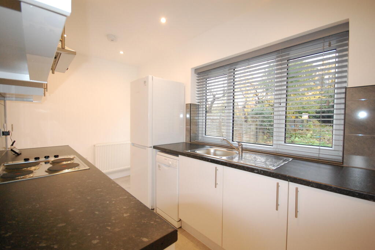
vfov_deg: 77.2
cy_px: 125
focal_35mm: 15
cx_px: 188
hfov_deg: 100.4
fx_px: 156
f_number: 5
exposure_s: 1/125
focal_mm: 10
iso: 1600
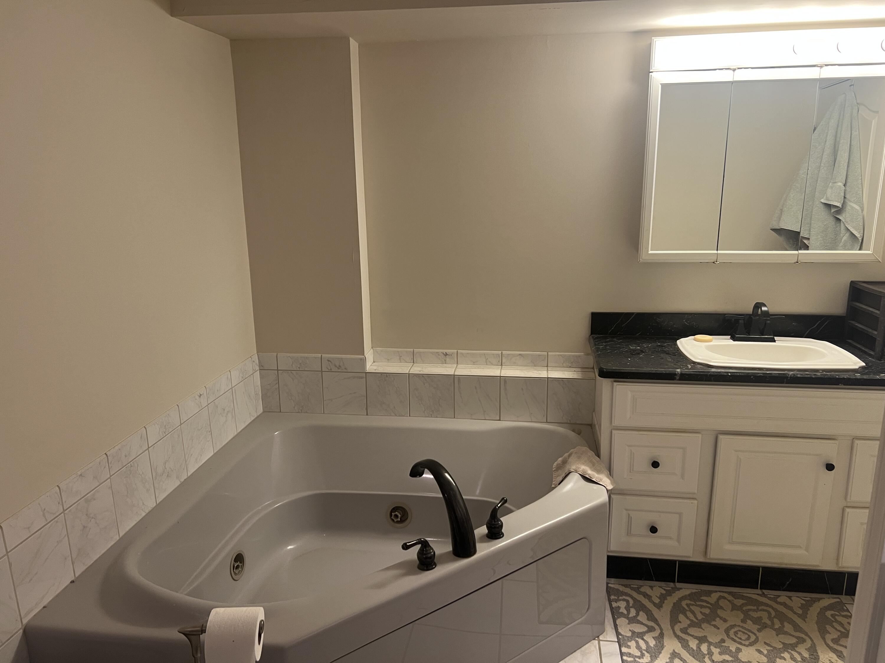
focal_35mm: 26
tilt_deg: -14.0
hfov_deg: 67.3
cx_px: 442
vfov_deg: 53.1
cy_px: 332
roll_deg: +0.5
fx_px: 665
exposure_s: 1/60
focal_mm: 5.7
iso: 100
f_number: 1.5
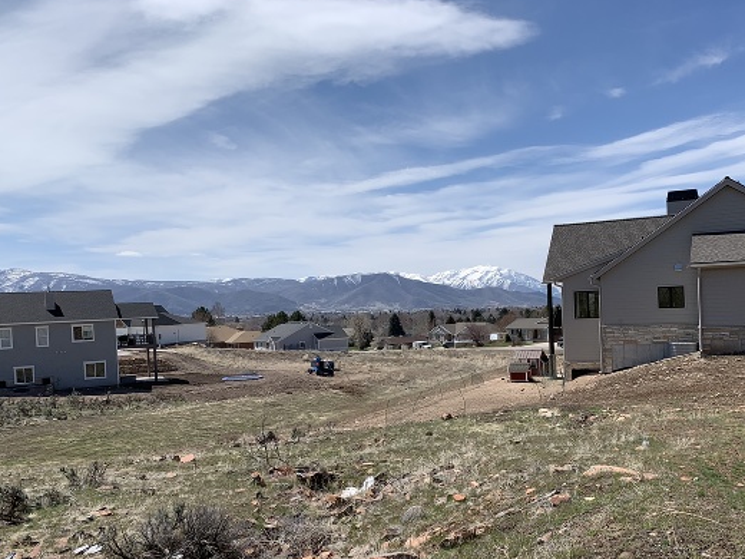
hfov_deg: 56.7
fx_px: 689
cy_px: 334
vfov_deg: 43.9
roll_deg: +2.9
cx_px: 411
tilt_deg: -2.3
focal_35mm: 32
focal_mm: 4.25
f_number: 1.8
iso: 25
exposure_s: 1/4098
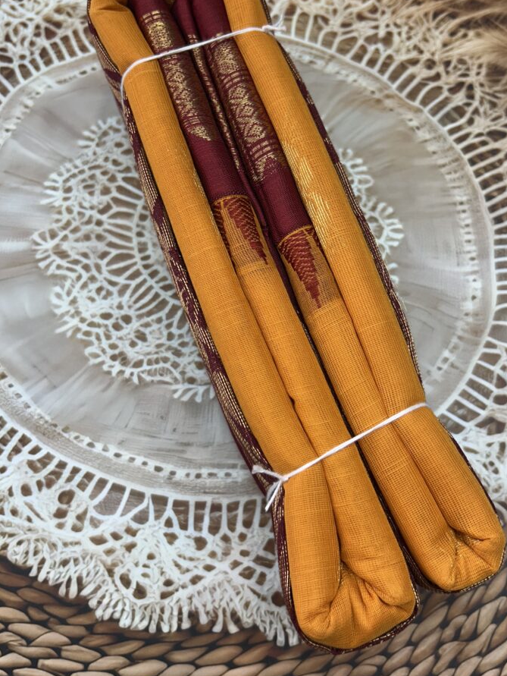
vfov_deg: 52.4
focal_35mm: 35
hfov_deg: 40.7
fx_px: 683
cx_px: 268
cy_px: 290
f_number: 1.5
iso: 40
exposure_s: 1/100
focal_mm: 5.7
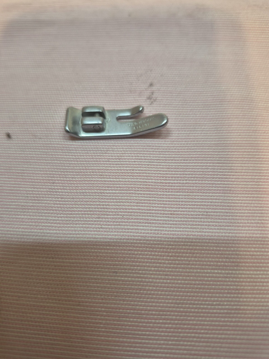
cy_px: 180
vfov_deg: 73.9
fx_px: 238
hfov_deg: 58.9
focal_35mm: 23
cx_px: 134
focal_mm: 5.4
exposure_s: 1/120
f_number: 1.8
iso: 320
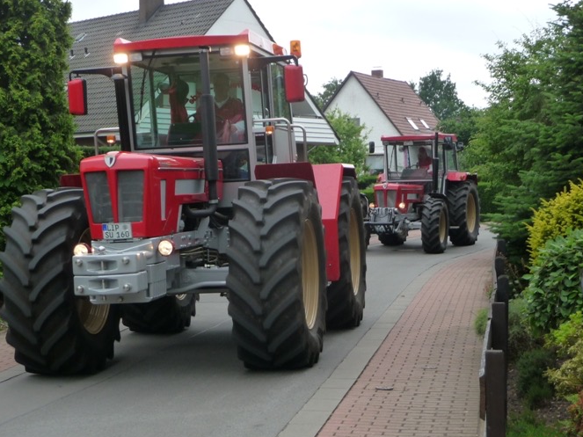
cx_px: 309
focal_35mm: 70
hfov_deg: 27.8
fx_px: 1179
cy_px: 204
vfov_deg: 21.0
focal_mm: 9.8
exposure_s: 1/125
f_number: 4.4
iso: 160
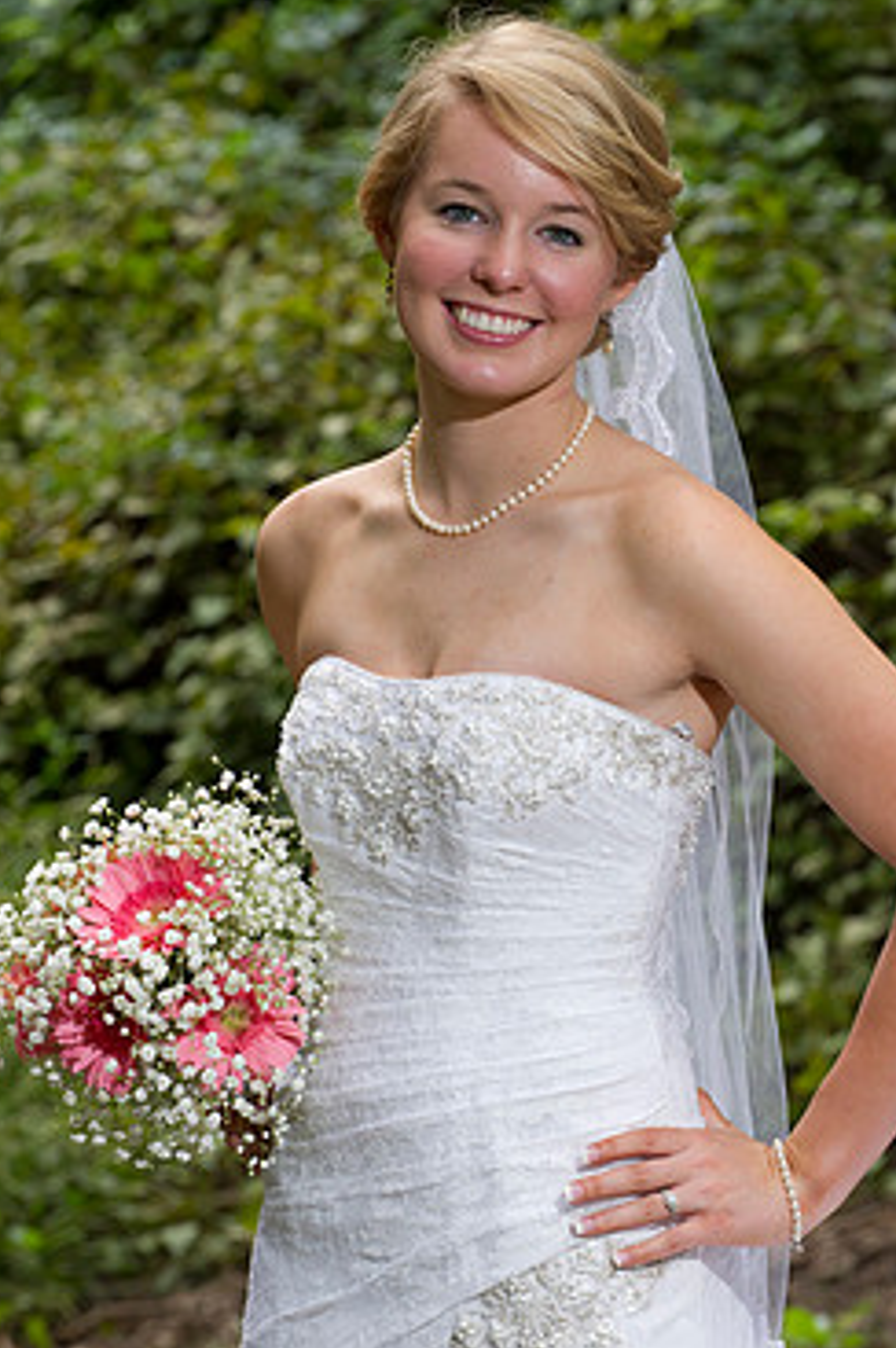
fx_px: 6882
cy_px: 650
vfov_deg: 11.2
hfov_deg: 7.4
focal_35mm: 184
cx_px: 520
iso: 500
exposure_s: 1/160
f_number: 6.3
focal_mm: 150
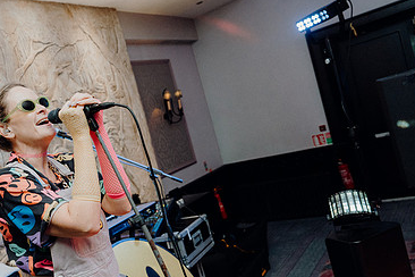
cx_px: 99
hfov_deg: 48.5
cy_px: 160
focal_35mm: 38
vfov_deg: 35.0
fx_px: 438
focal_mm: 24
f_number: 3.5
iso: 2500
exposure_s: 1/160
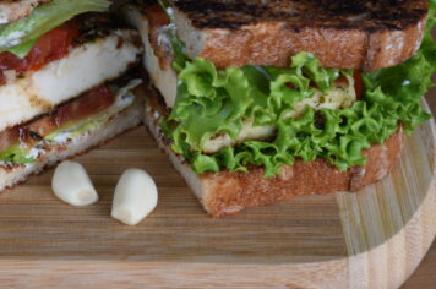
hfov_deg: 10.9
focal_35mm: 189
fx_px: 2285
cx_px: 108
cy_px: 83
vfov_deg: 7.2
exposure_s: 1/13
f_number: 10
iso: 400
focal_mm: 70
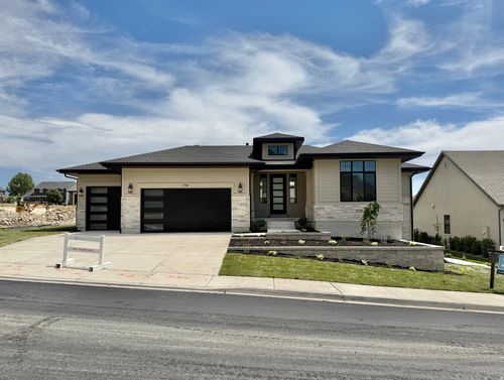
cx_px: 252
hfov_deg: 71.5
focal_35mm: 24
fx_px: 350
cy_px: 190
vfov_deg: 57.0
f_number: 1.78
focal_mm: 6.76
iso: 80
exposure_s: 1/9091
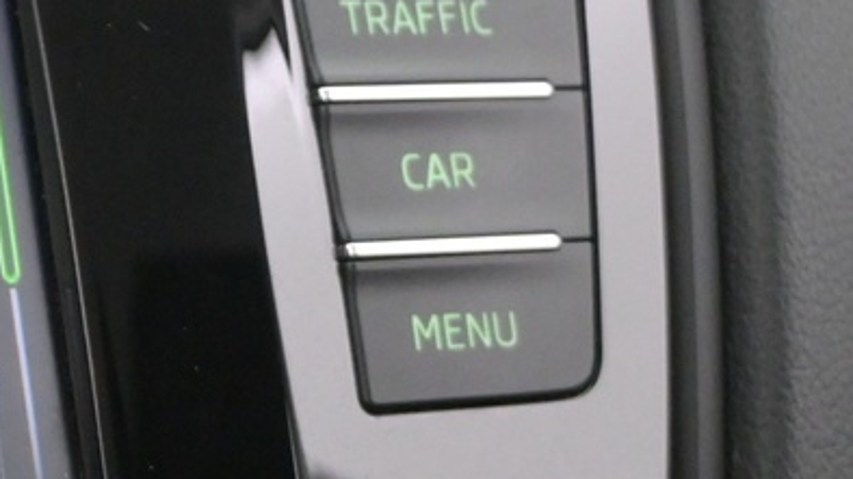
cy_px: 217
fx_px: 2850
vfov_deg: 9.6
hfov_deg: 15.0
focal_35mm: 126
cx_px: -647
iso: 3600
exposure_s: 1/30
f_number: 3.8
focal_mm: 19.5
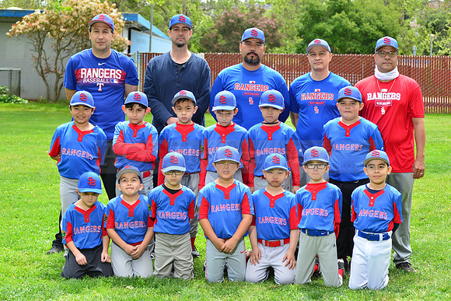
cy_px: 150
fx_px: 1002
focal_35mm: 80
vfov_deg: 17.1
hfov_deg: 25.4
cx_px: 226
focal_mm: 80
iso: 200
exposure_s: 1/200
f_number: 8
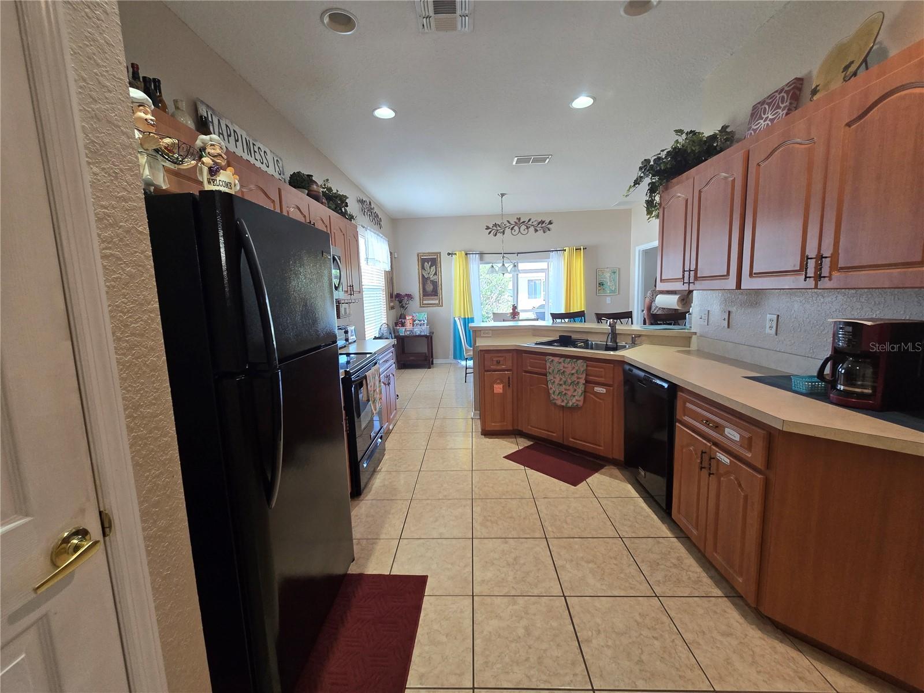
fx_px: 347
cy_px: 346
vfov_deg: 89.9
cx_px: 462
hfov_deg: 106.2
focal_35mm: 13
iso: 200
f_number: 2.2
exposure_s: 1/60
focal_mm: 2.2
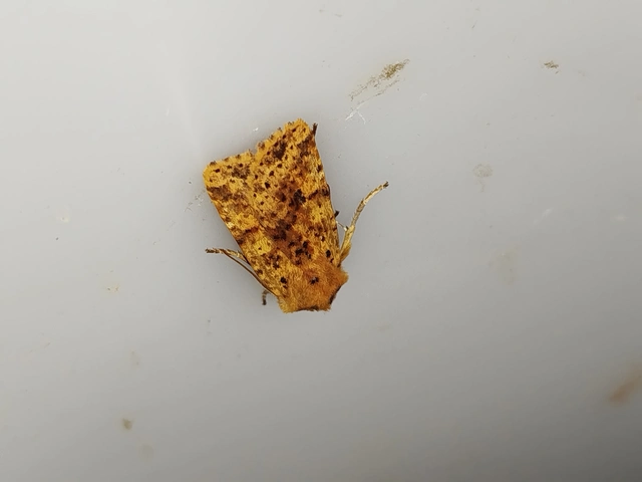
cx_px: 321
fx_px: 1243
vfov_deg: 21.9
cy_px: 241
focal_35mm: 67
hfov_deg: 29.0
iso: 125
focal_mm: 5.31
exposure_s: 1/50
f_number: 1.7
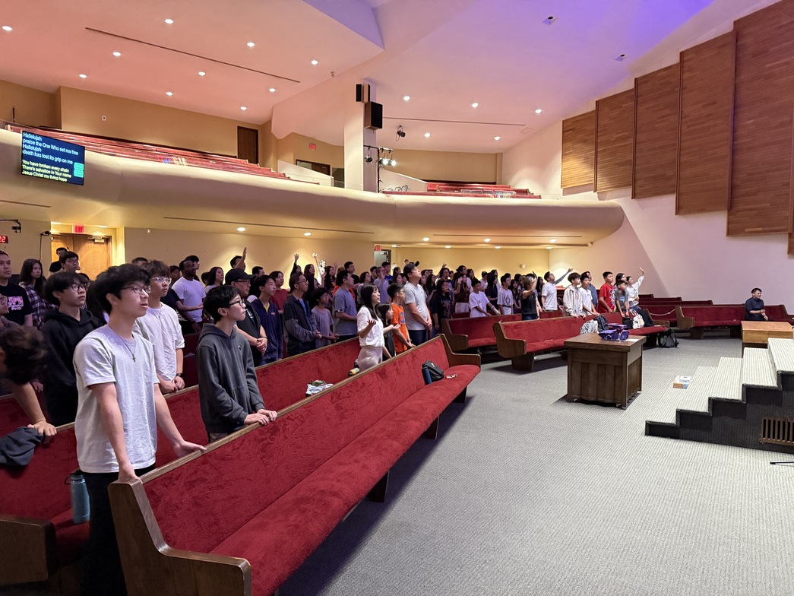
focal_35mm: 24
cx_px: 397
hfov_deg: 71.6
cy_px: 298
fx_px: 551
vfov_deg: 56.8
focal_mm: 6.76
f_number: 1.78
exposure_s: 1/30
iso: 1250
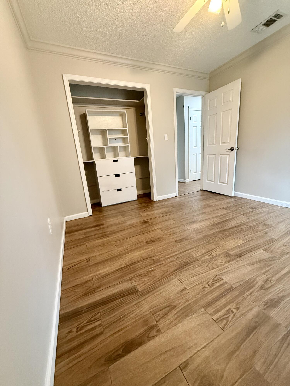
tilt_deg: -15.3
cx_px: 145
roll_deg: +3.1
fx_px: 156
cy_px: 193
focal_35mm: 14
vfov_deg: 102.1
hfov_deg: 85.7
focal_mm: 2.22
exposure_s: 1/60
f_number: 2.2
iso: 500
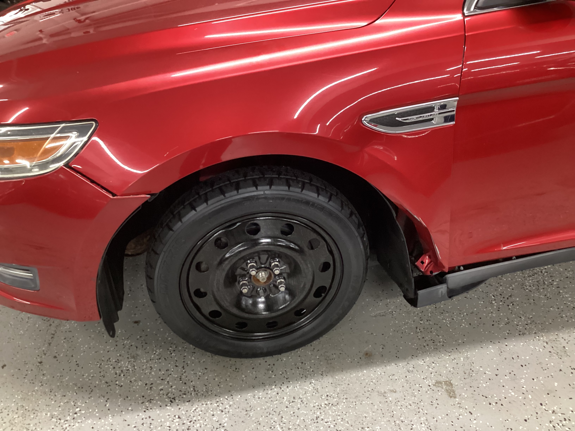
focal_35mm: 31
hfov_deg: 58.4
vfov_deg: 45.4
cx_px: 288
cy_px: 216
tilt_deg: -35.0
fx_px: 515
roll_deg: +1.3
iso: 400
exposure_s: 1/25
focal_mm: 3.3
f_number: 2.4
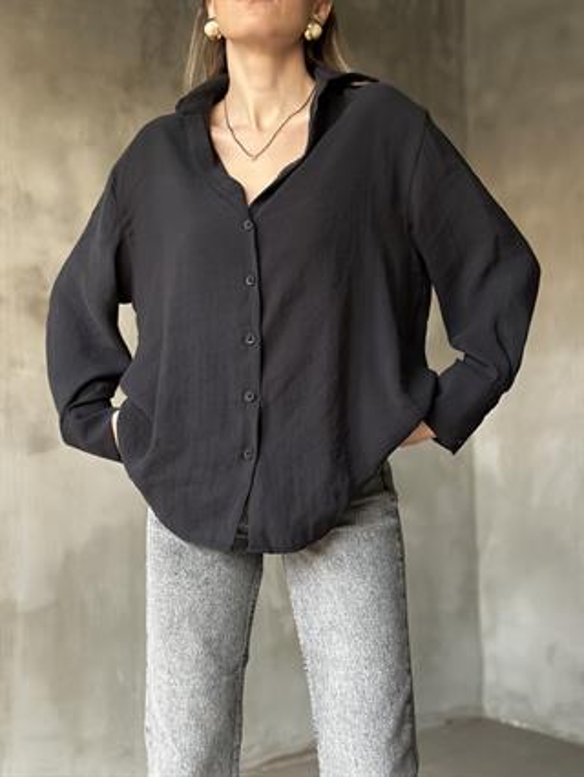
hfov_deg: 30.3
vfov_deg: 39.6
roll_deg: -0.8
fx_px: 1079
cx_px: 292
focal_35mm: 48
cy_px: 388
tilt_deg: +1.8
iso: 400
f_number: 1.78
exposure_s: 1/44
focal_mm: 6.86
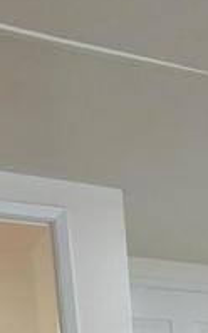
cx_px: 335
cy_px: 577
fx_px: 645
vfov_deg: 21.1
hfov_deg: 16.3
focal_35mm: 71
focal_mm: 1.74
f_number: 2.2
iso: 50
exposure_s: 1/60
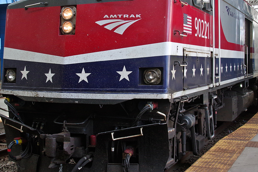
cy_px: 66
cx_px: 121
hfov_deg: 36.9
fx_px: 387
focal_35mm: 54
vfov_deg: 25.0
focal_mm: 20
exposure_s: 1/160
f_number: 5.6
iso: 1000
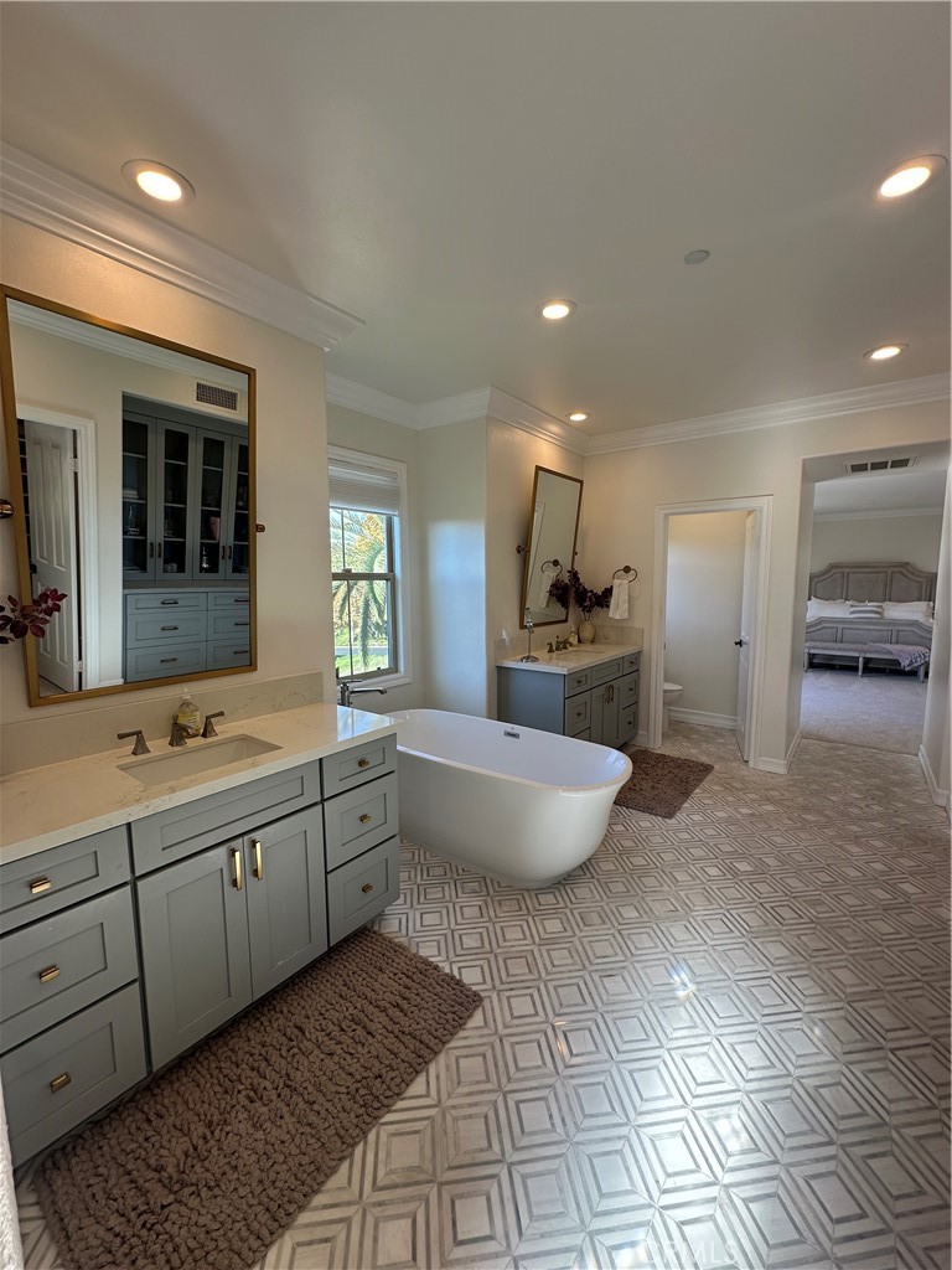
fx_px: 513
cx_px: 476
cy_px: 635
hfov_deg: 85.7
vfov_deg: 102.1
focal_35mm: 14
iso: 50
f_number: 2.2
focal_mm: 2.22
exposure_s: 1/120
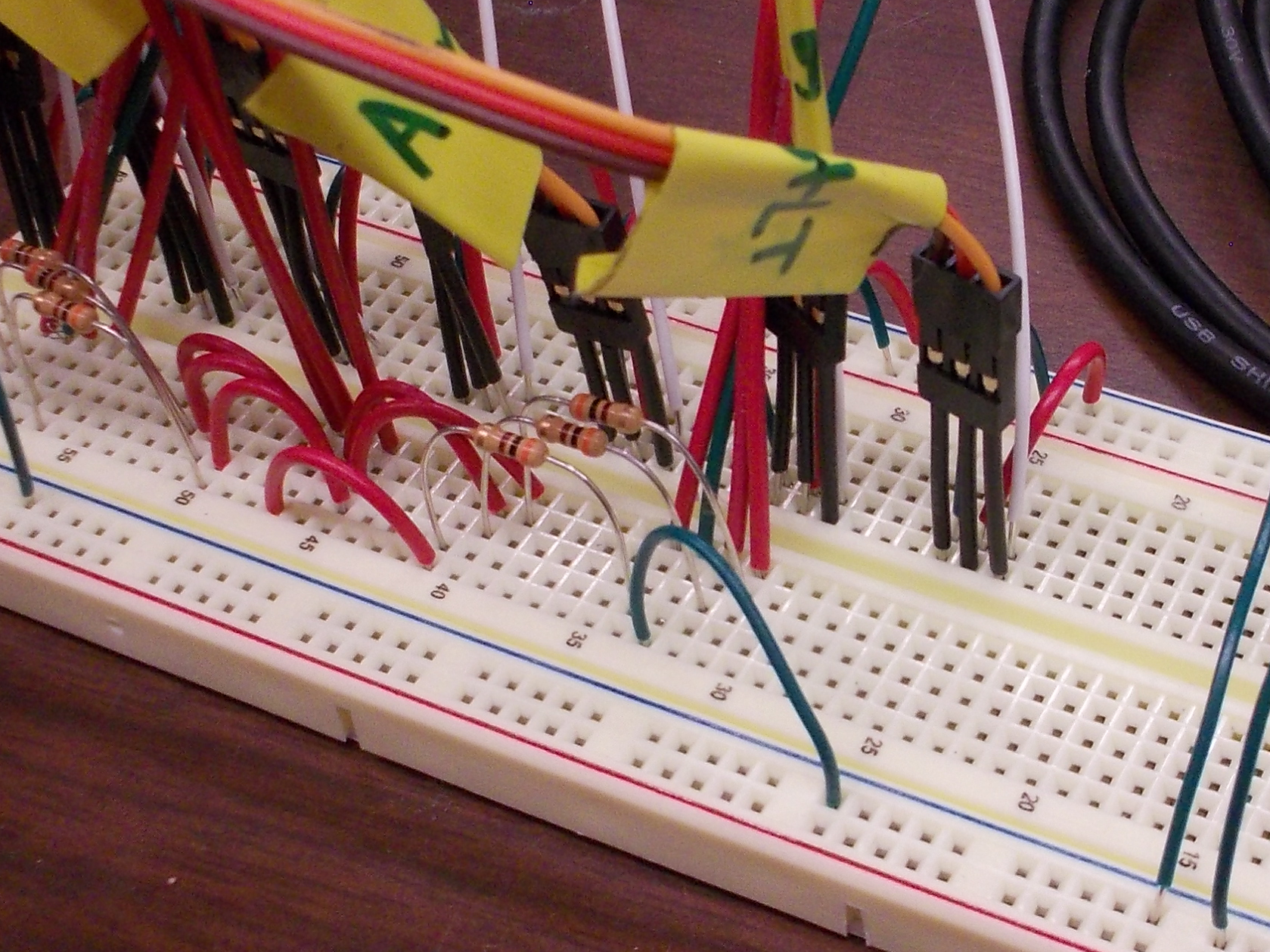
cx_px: 902
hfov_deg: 30.4
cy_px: 445
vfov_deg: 23.3
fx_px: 2311
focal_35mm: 63
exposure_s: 1/25
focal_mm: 4.1
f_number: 3.3
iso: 160
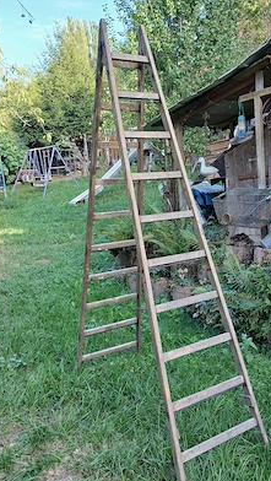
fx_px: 383
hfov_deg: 38.8
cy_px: 244
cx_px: 168
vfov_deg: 64.3
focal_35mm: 30
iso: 40
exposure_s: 1/50
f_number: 1.8
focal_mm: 3.98
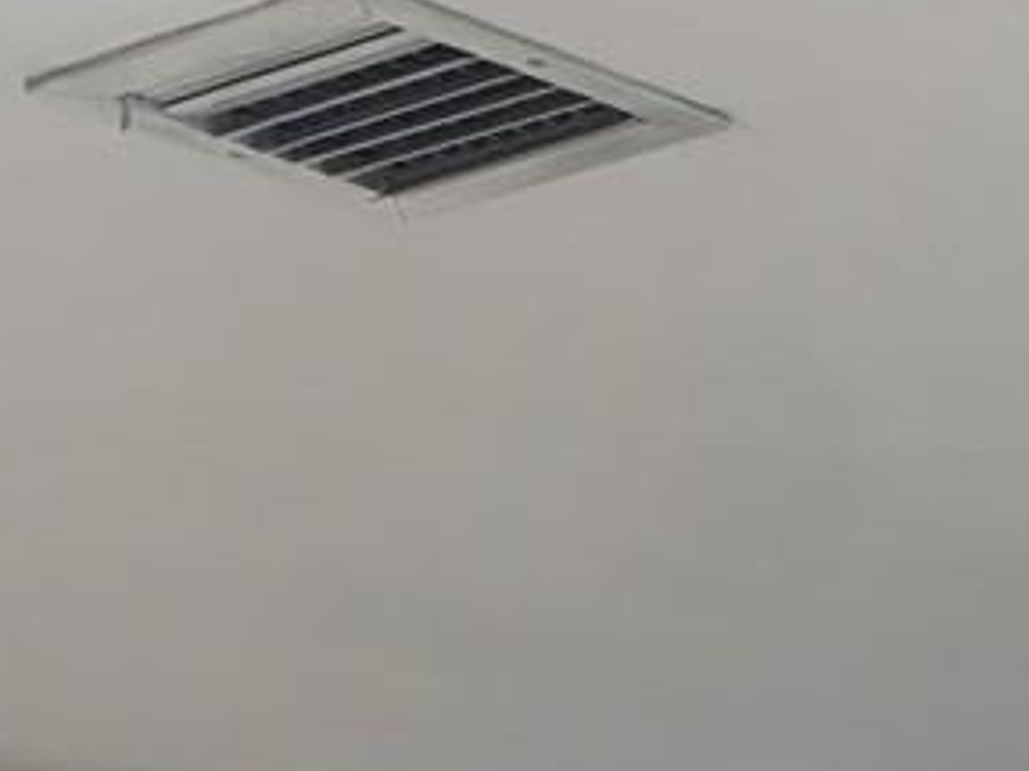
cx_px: 2133
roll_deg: +1.2
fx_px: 4308
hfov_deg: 12.0
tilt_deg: -1.4
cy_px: 1592
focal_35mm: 145
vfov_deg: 9.5
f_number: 1.8
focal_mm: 4.25
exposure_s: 1/120
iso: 50
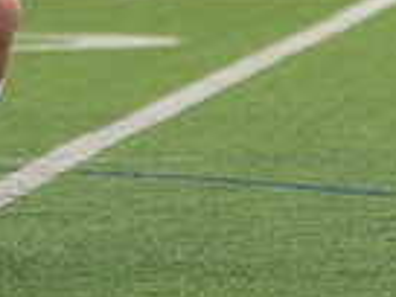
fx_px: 14940
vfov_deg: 1.1
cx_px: -242
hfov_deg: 1.5
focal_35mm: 1306
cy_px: -223
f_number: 5.6
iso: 800
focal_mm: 256
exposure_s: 1/1000
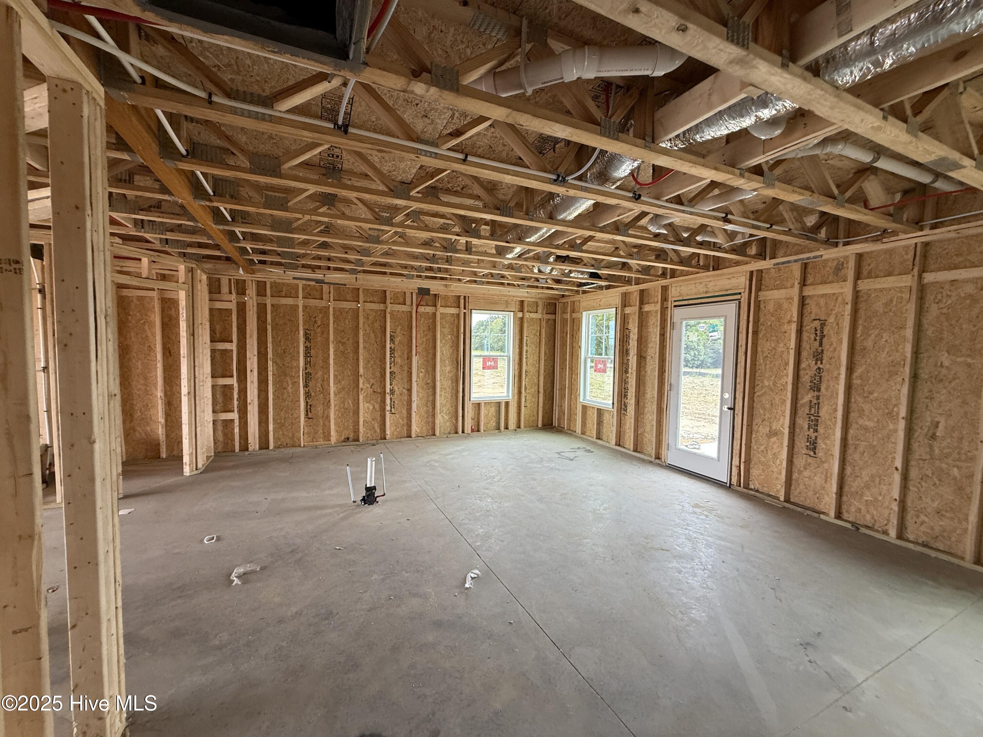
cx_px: 492
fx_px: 398
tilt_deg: -1.5
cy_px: 368
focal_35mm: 14
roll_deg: +1.4
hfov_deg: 102.1
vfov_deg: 85.7
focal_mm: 2.22
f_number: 2.2
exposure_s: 1/99
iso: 125
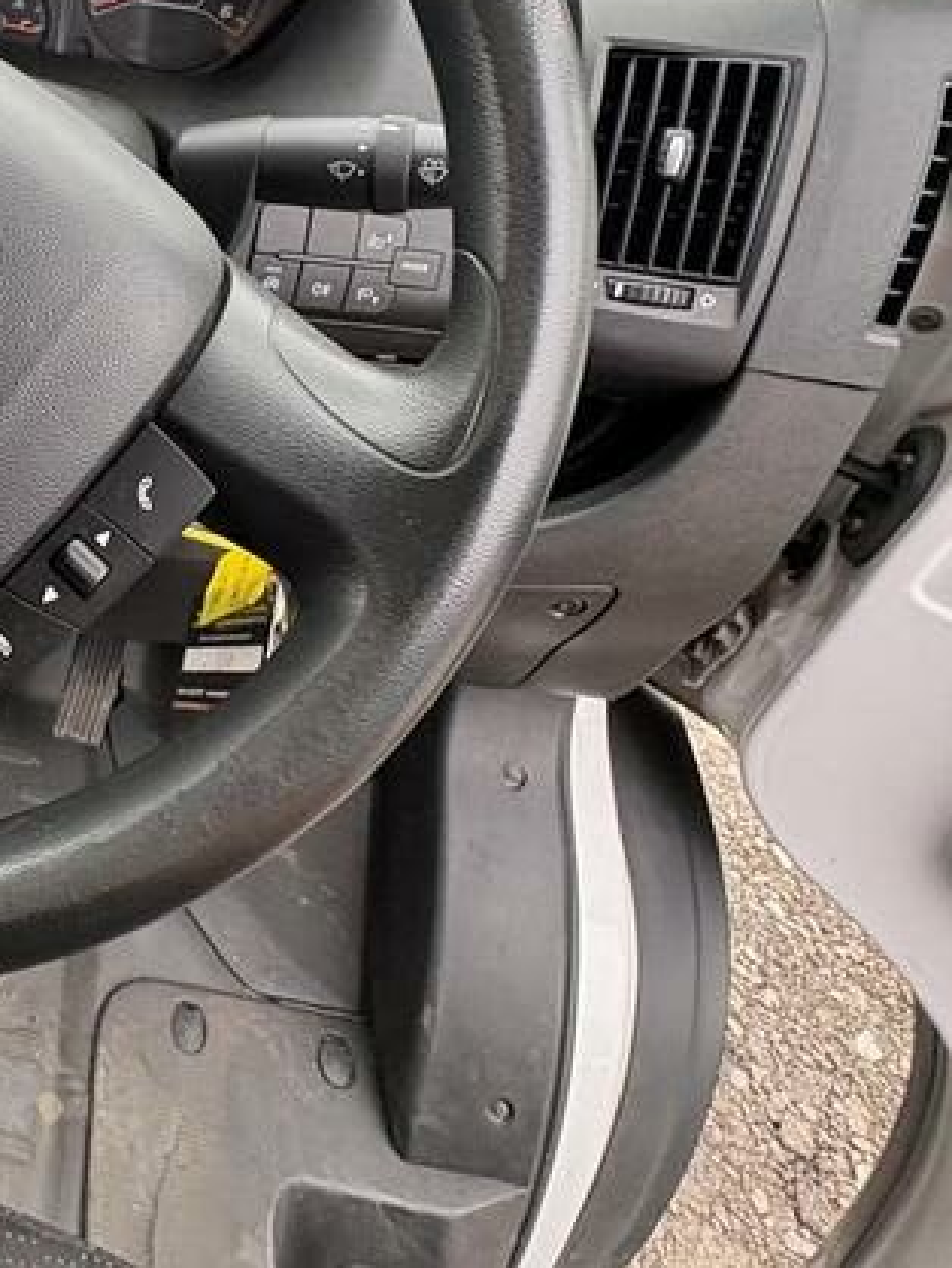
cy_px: 300
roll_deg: -4.5
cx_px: -61
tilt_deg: -34.2
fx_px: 1099
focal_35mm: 30
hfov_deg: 39.5
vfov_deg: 56.6
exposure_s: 1/112
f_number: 2.2
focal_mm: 2.22
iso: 100
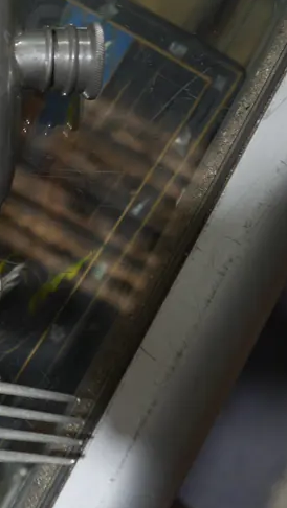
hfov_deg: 13.9
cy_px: 229
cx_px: -219
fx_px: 1053
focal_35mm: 78
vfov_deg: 27.2
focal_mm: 17
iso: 200
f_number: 4.5
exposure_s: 1/60
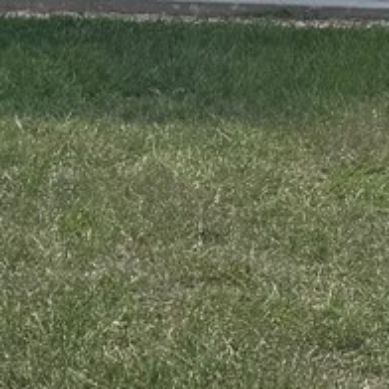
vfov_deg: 10.0
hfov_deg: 9.5
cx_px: 772
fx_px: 2199
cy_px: -48
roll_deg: -3.0
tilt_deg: -5.3
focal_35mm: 173
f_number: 1.78
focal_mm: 6.76
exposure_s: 1/4049
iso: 80
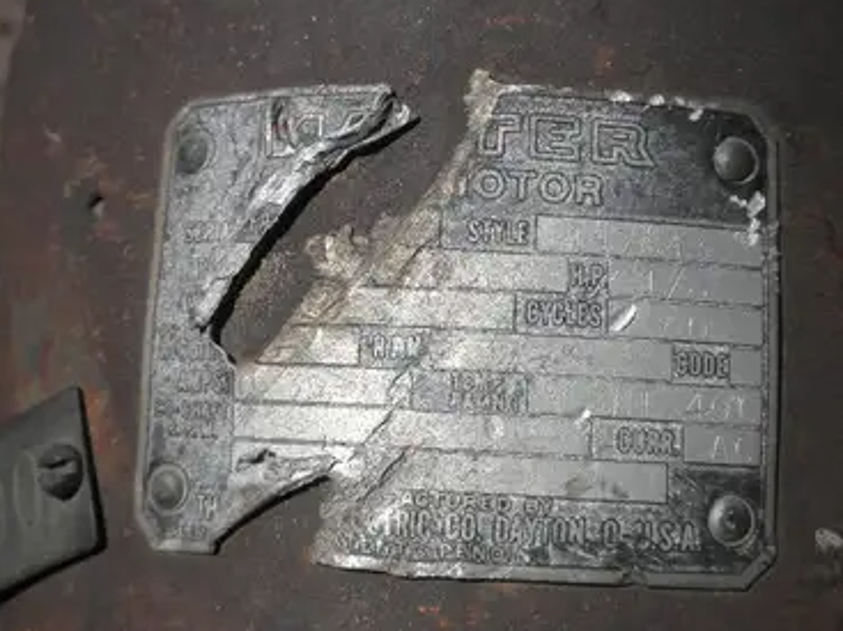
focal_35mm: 48
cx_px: 420
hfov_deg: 39.7
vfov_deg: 30.2
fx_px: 1169
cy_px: 303
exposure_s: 1/200
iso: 64
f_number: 9.6
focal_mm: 7.9
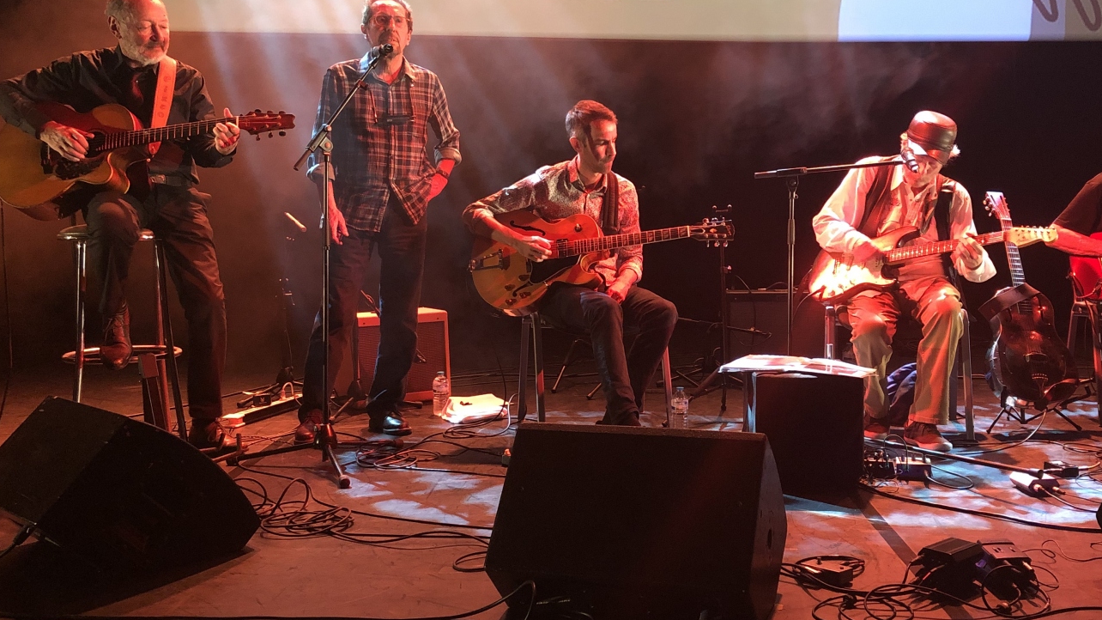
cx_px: 674
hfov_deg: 52.3
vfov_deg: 31.2
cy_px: 289
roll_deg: -0.9
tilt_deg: -4.5
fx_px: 1110
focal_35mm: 38
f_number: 1.8
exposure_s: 1/14
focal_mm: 3.99
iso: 100
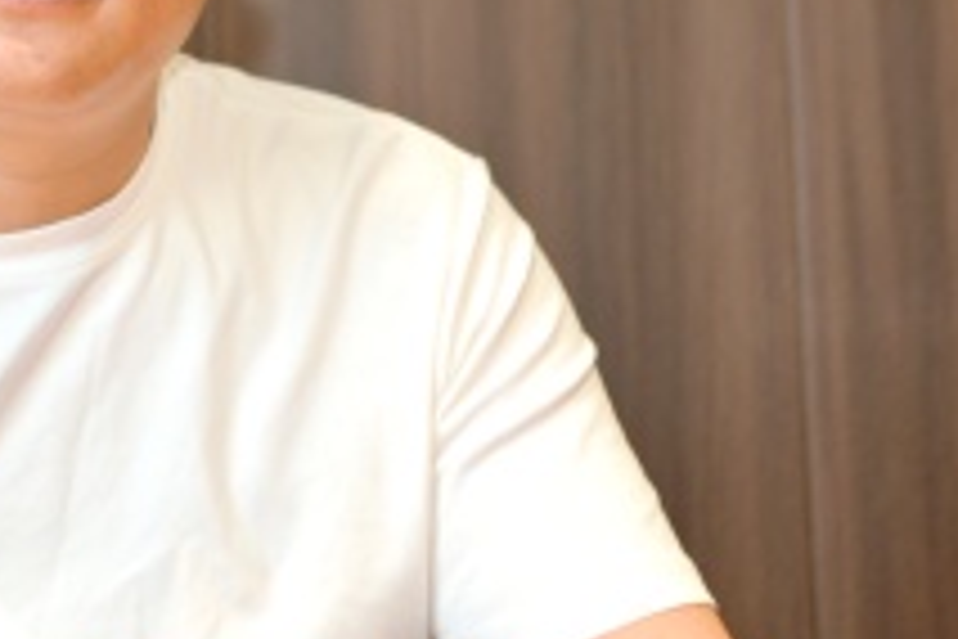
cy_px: 101
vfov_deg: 7.4
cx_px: 121
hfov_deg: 11.0
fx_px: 4949
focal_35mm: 186
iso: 200
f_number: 4
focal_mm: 60
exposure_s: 1/60
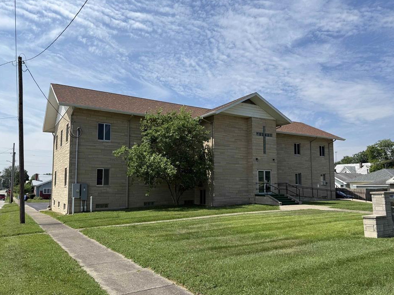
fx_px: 296
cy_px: 157
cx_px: 202
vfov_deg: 53.0
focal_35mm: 26
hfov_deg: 67.3
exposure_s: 1/5319
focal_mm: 6.76
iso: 80
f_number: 1.78
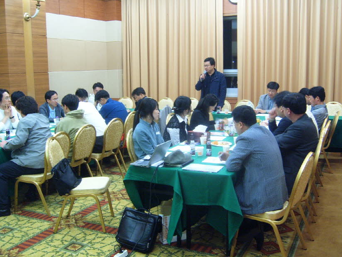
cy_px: 128
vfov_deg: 37.7
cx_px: 170
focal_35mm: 38
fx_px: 375
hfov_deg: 49.0
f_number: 2.9
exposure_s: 1/6
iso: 141
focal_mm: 6.2
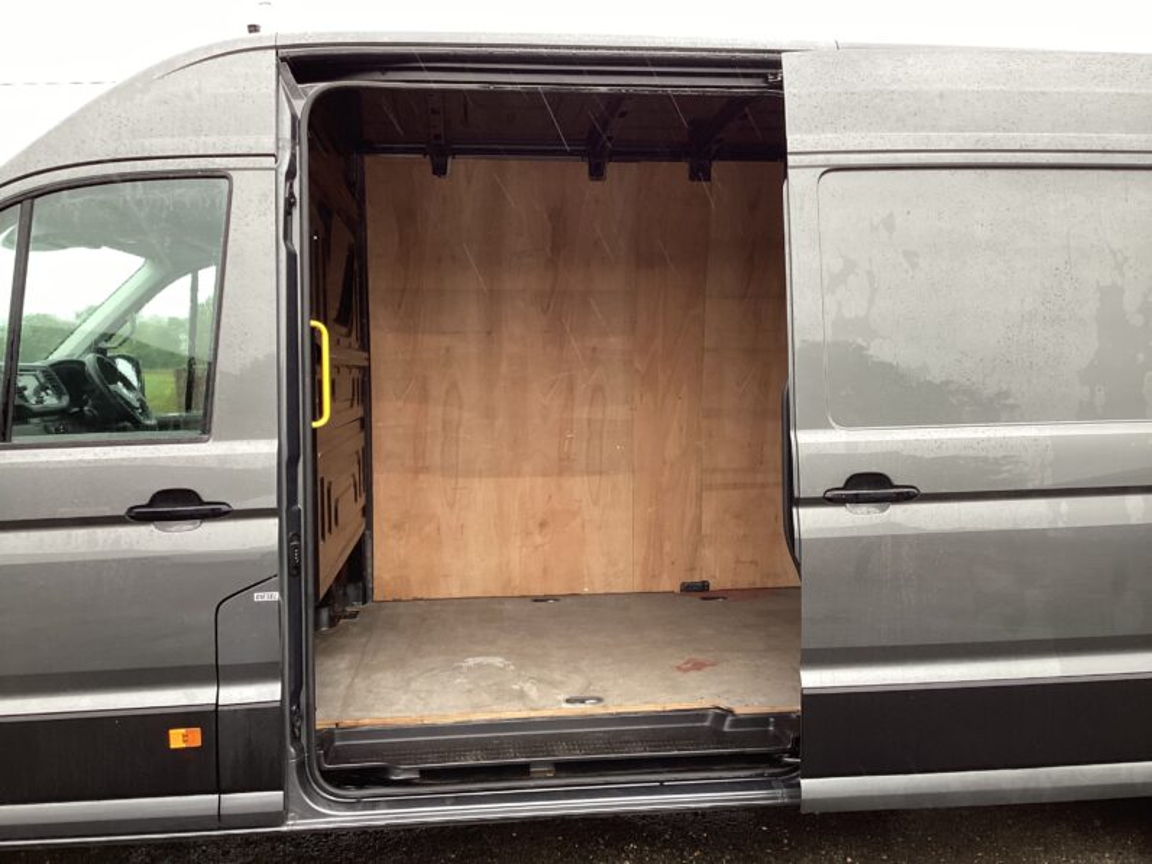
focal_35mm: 31
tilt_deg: -1.5
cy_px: 432
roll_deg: -0.7
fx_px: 1032
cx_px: 576
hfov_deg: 58.4
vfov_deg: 45.4
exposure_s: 1/120
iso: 100
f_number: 2.4
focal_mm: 3.3
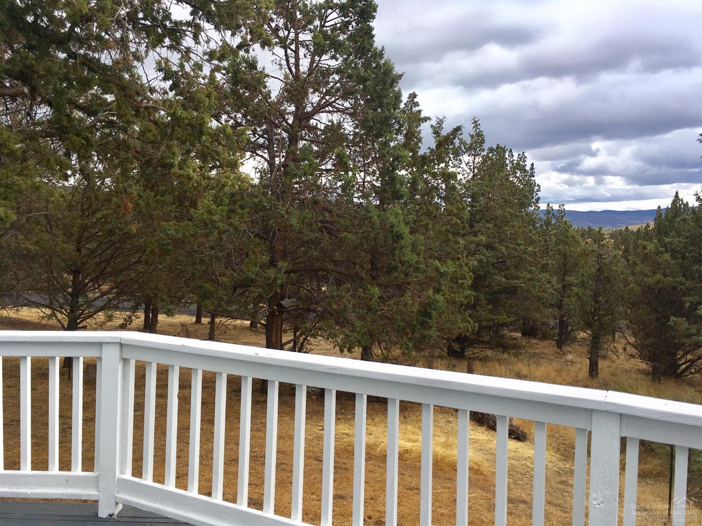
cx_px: 351
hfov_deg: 61.7
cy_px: 263
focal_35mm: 29
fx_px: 588
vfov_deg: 48.2
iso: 25
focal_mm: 4.15
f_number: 2.2
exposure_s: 1/1603
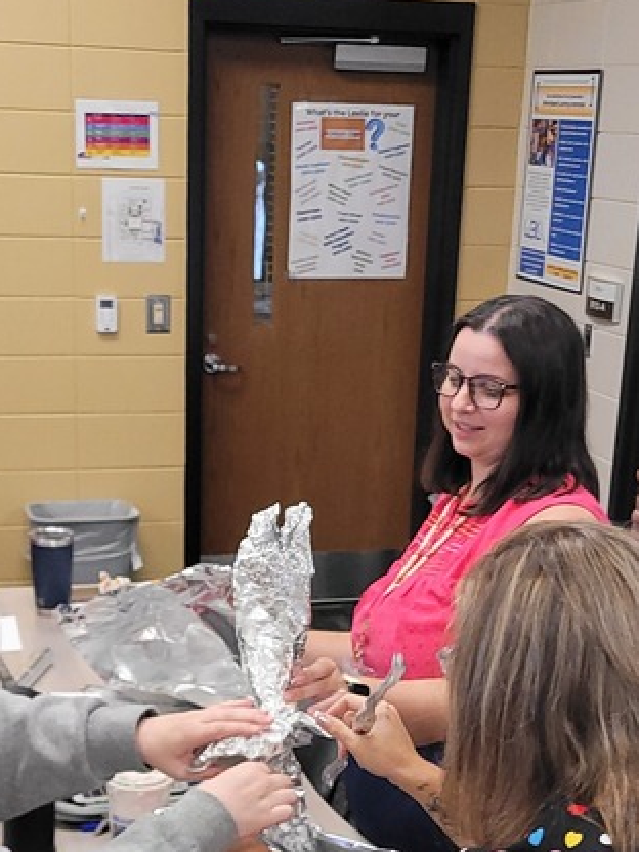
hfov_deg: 22.9
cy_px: 694
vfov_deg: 29.5
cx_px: 250
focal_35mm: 64
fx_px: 1575
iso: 320
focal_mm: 5.4
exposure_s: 1/120
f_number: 1.8
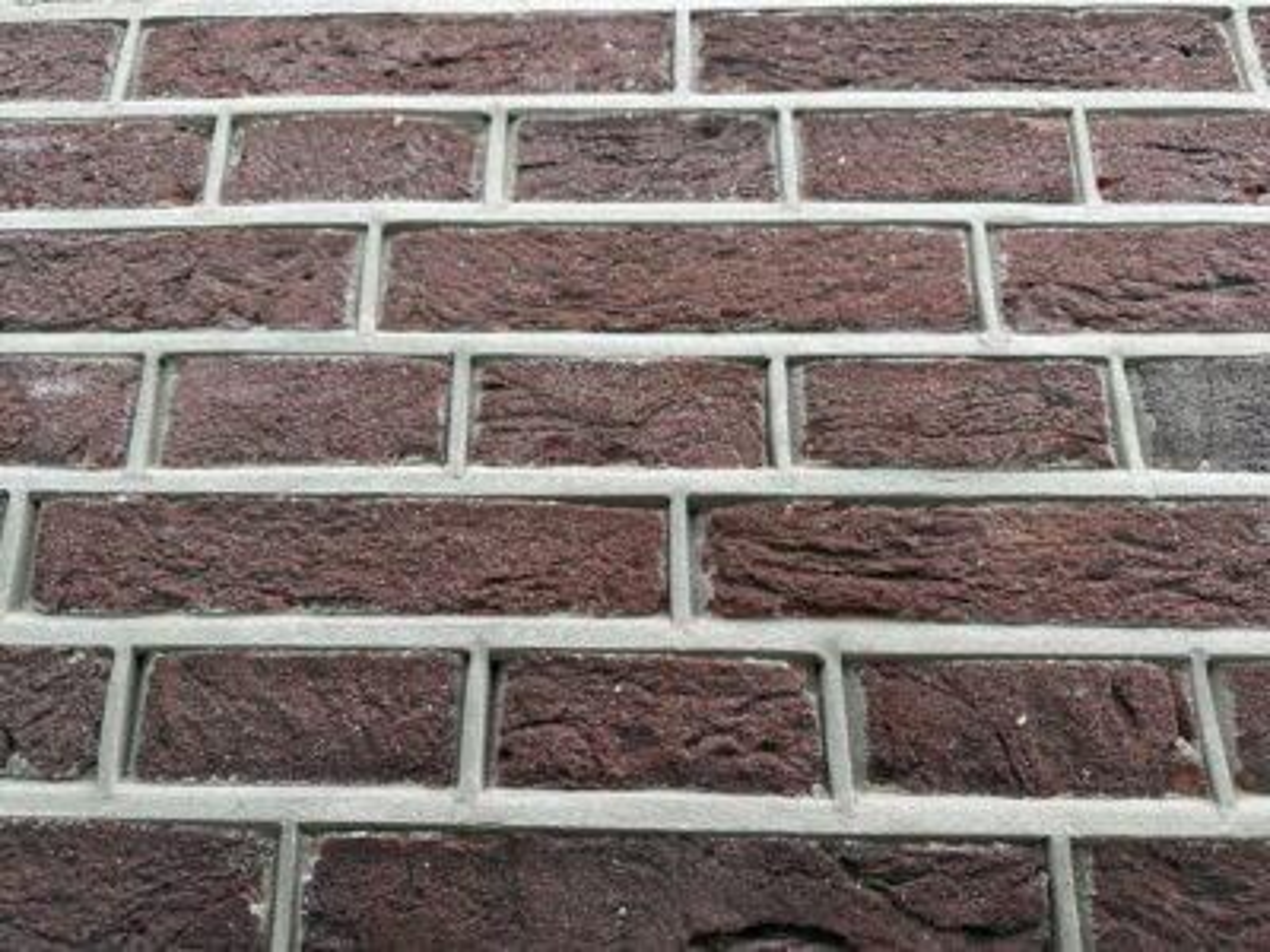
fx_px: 881
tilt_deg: +16.6
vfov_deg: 56.8
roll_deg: -0.3
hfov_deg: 71.6
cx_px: 635
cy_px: 476
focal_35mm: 24
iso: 100
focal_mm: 6.86
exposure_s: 1/100
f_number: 1.78
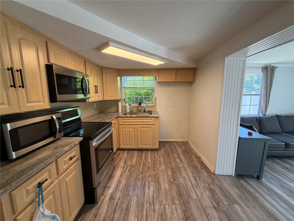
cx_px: 147
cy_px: 110
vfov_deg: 85.7
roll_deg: +0.6
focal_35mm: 14
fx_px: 119
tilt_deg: -8.2
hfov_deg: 102.1
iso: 160
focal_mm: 2.22
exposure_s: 1/120
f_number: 2.2
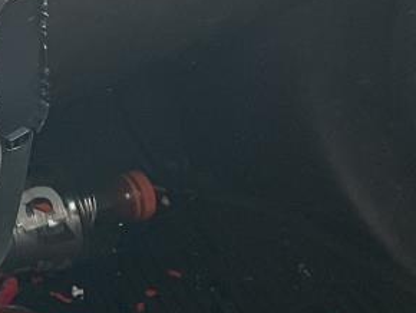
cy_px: 50
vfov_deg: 11.5
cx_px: -273
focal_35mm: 128
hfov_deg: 14.1
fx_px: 1540
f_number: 1.8
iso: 40
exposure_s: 1/60
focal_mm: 3
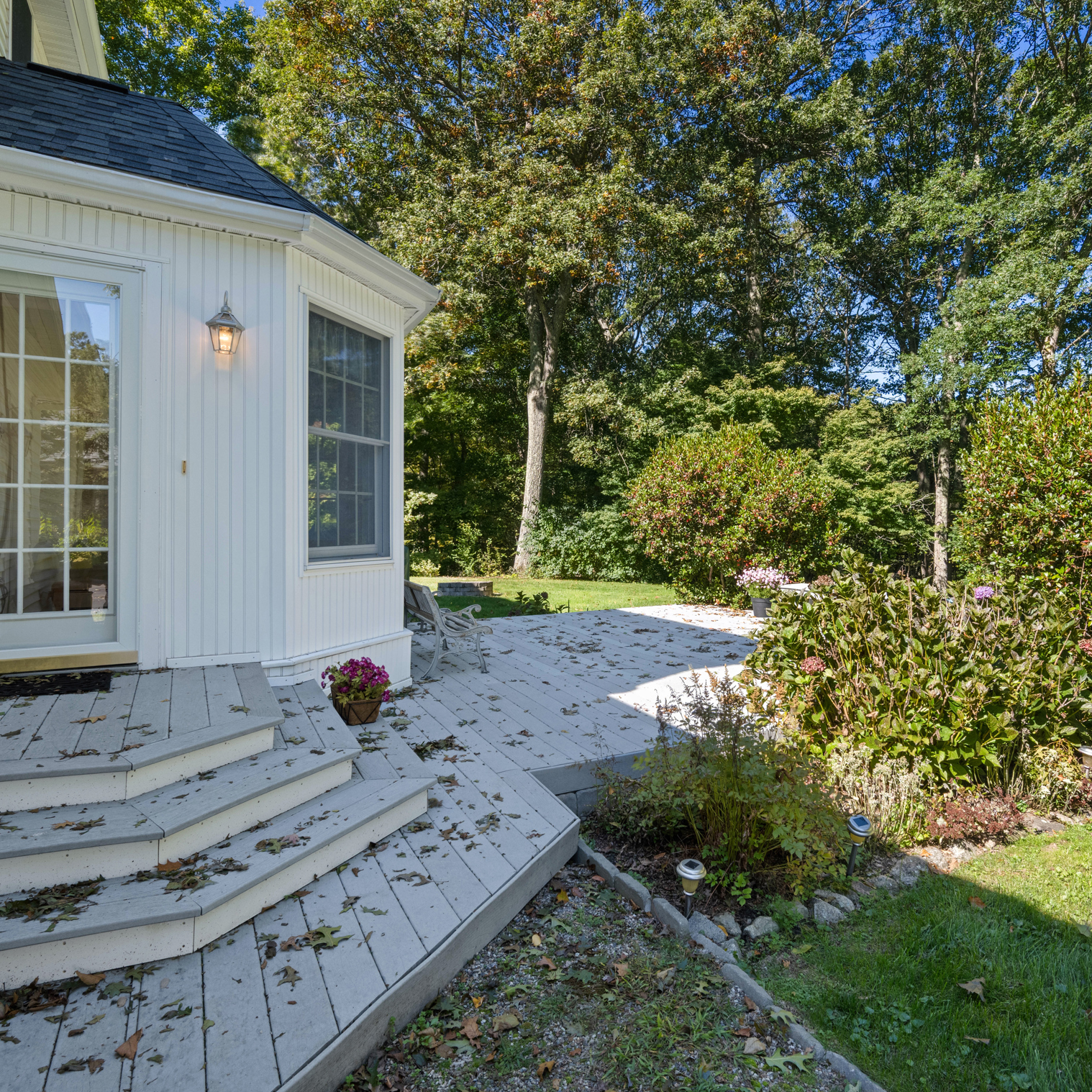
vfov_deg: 72.1
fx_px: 749
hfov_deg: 71.6
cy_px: 512
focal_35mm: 21
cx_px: 635
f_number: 9
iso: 400
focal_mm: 15
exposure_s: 1/40
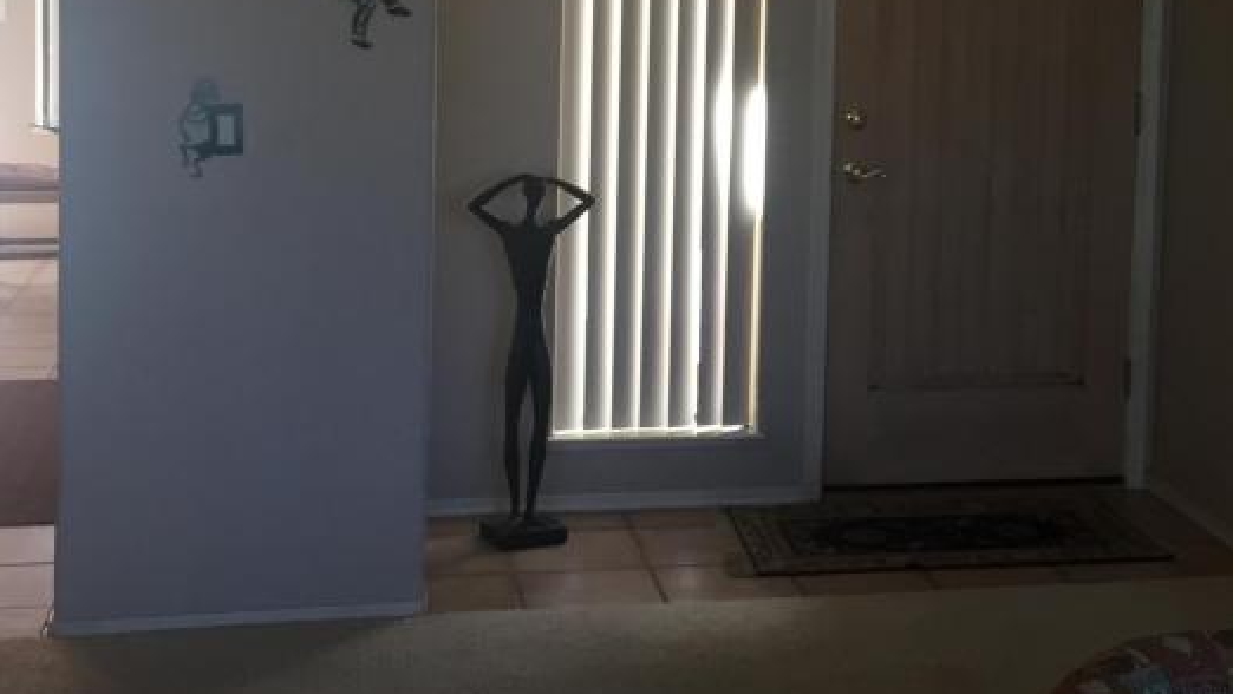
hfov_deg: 33.4
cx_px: 867
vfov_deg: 19.2
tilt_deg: -5.3
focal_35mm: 62
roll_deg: -1.3
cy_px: 120
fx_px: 2028
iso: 32
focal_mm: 4.15
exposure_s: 1/30
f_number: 2.2
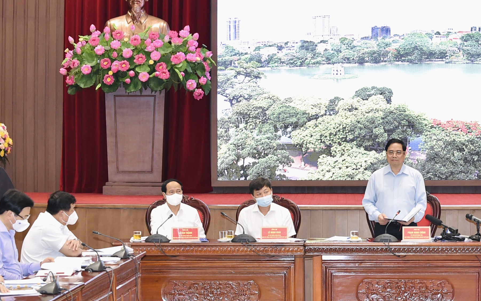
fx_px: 1914
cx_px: 408
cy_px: 157
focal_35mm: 146
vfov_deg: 9.0
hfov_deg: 14.2
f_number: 3.5
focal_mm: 70
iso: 2000
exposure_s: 1/160
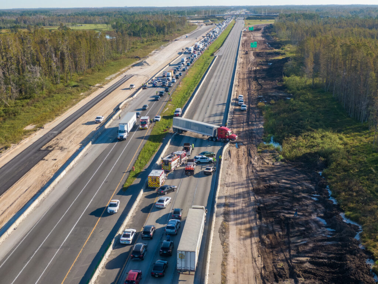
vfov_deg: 30.3
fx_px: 524
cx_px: 189
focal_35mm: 48
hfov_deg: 39.7
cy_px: 142
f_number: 3.8
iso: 100
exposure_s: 1/800
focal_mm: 8.6
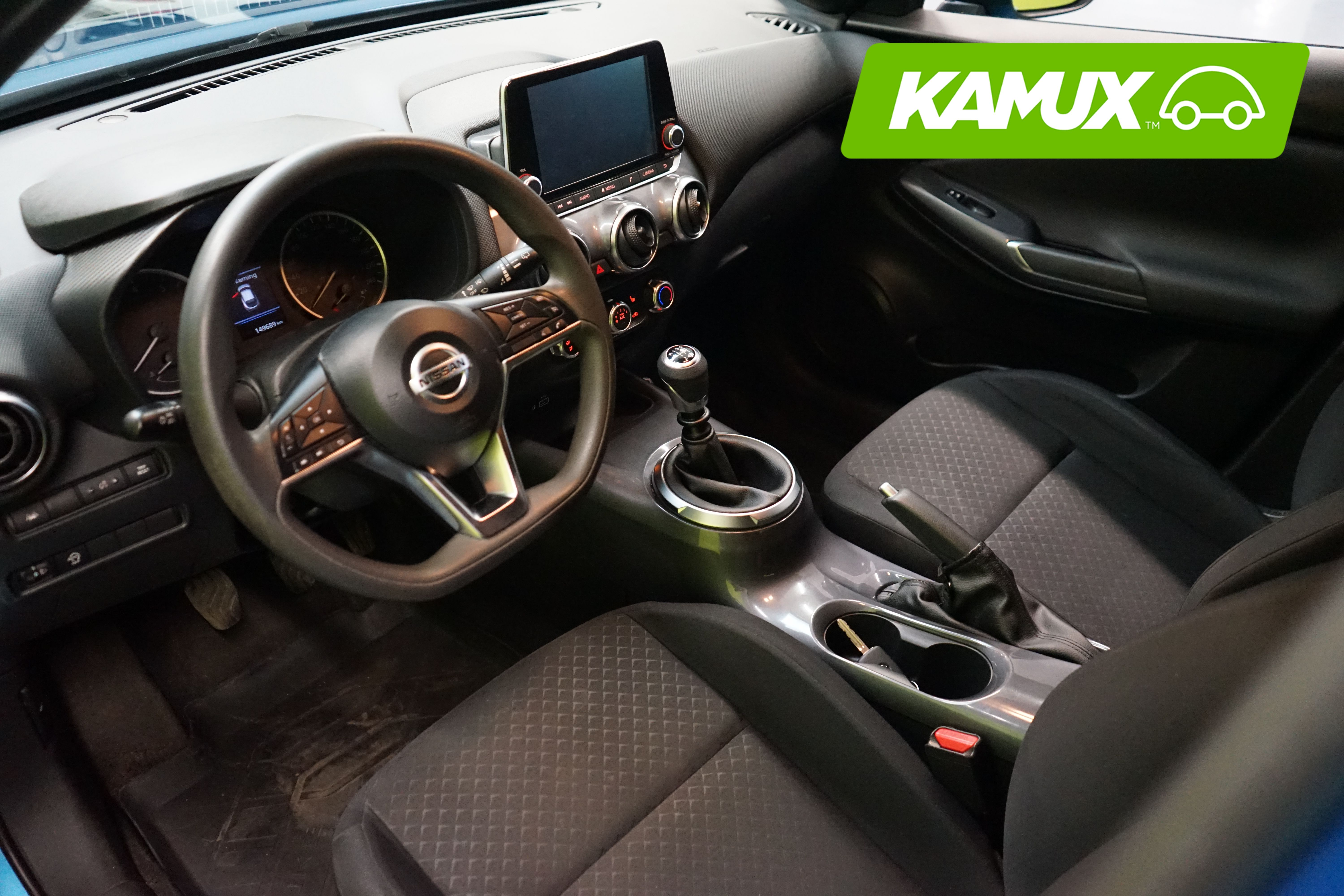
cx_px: 672
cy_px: 448
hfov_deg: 65.5
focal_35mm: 28
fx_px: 1045
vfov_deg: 46.4
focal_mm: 28
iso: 6400
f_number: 3.5
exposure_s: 1/60
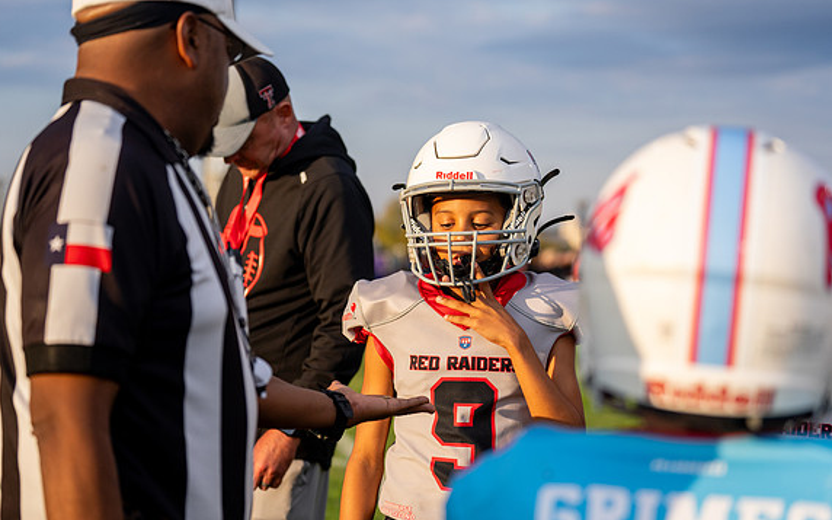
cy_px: 271
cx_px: 433
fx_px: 1791
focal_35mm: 79
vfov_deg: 16.5
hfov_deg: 26.2
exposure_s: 1/2000
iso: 400
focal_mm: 70
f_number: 2.8
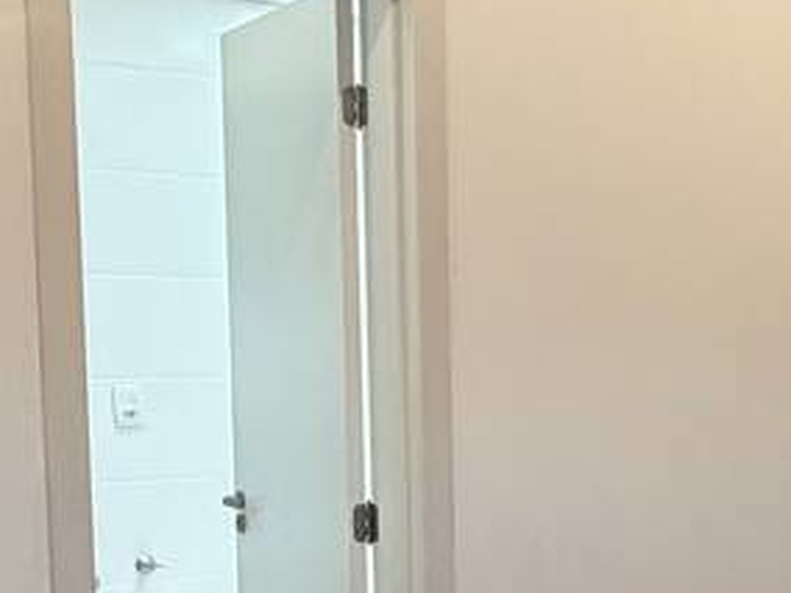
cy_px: 493
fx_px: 1622
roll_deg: +0.5
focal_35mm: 71
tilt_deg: -4.9
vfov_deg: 20.4
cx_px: 802
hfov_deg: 25.9
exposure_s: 1/60
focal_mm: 2.22
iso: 200
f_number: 2.2
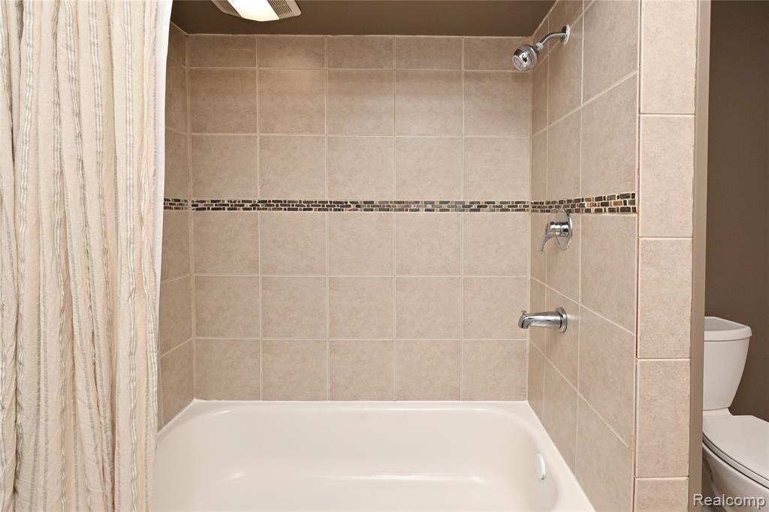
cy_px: 256
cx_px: 384
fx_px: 299
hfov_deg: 104.3
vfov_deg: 81.2
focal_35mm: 14
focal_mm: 14
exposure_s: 1/60
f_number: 13
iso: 800
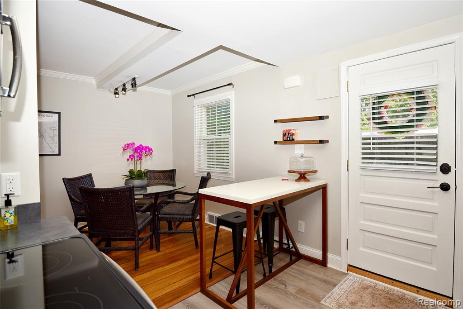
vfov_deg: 70.5
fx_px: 219
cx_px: 232
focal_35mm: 17
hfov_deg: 93.3
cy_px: 154
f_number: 6.3
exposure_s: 1/60
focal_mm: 17
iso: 100
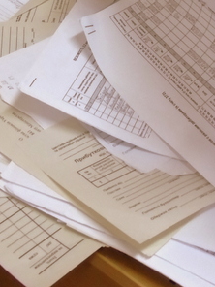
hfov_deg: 16.0
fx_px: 762
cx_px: 172
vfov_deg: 20.9
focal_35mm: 92
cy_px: 32
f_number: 3.8
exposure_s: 1/20
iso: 640
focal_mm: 6.1
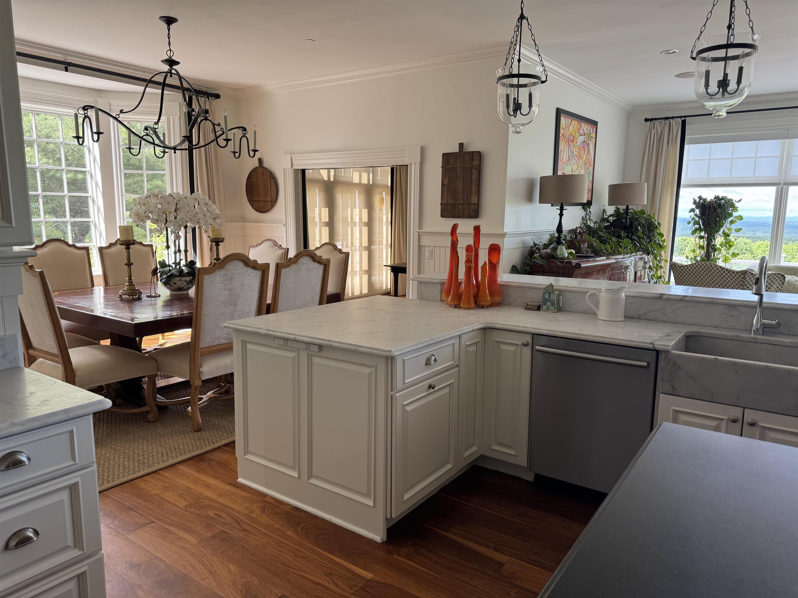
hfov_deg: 71.6
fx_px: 553
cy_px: 299
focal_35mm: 24
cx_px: 399
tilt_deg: -8.6
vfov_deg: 56.8
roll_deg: -0.3
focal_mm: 6.76
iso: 64
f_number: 1.78
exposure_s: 1/121
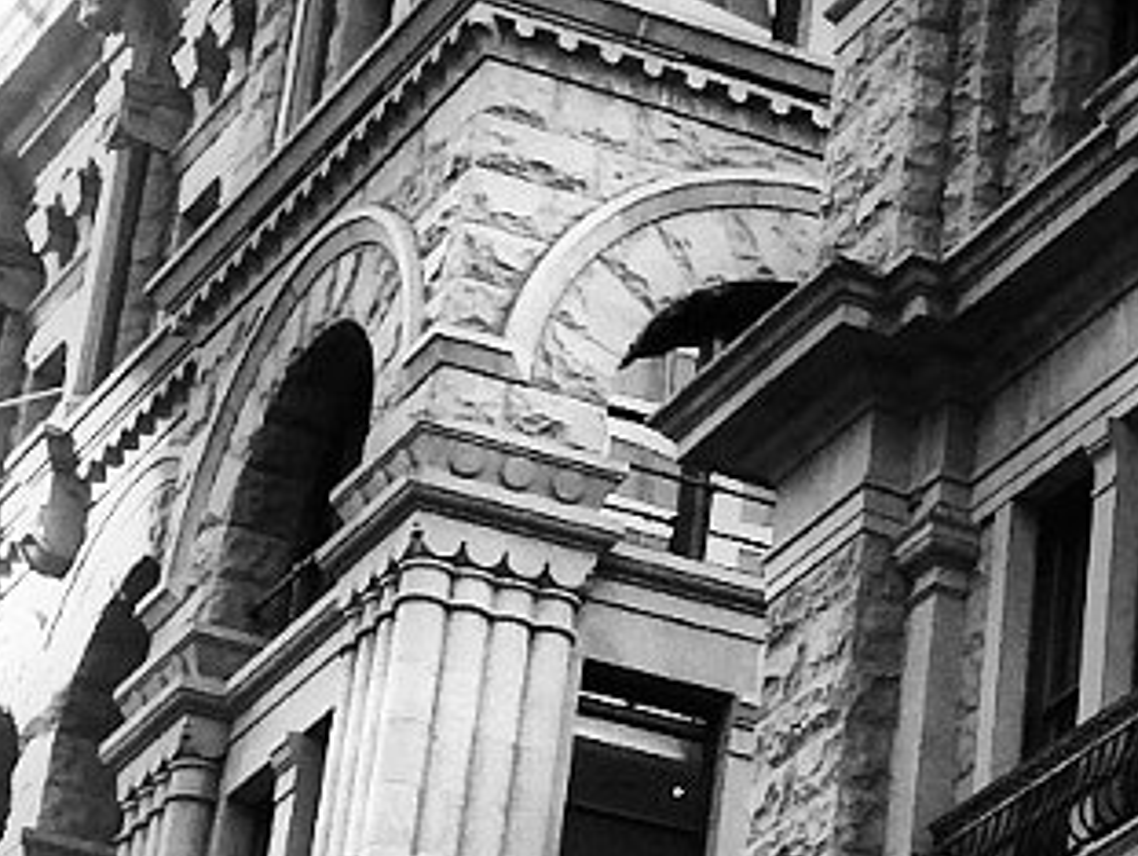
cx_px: 1819
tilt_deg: +28.6
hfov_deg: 12.4
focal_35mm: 149
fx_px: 4904
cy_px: 450
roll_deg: +0.2
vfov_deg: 10.0
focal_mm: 4.15
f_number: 2.2
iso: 32
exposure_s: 1/199
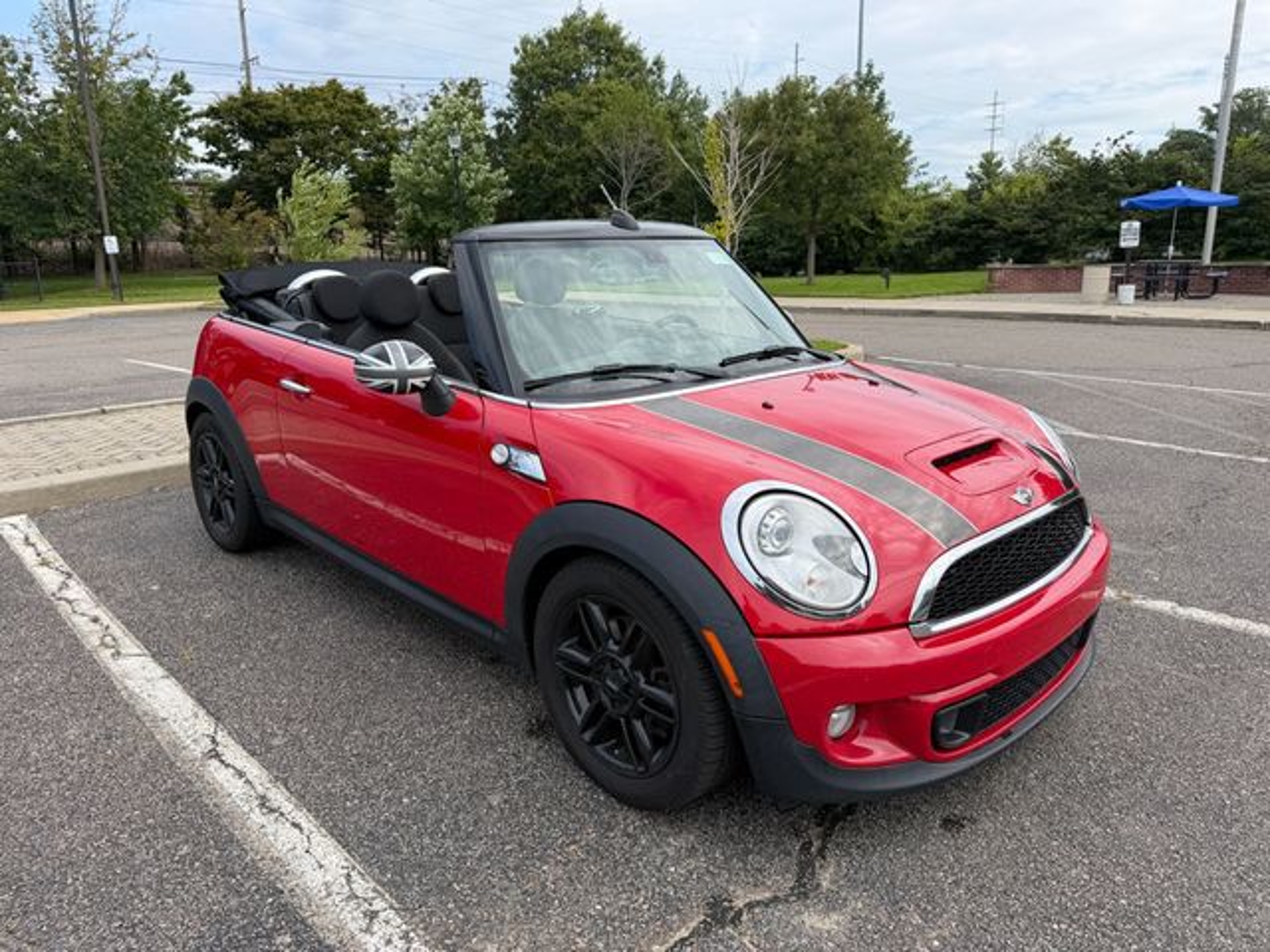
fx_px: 881
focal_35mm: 24
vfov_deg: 56.8
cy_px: 476
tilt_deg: -14.2
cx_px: 635
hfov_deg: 71.6
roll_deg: +1.2
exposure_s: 1/2169
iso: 80
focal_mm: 6.76
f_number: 1.78
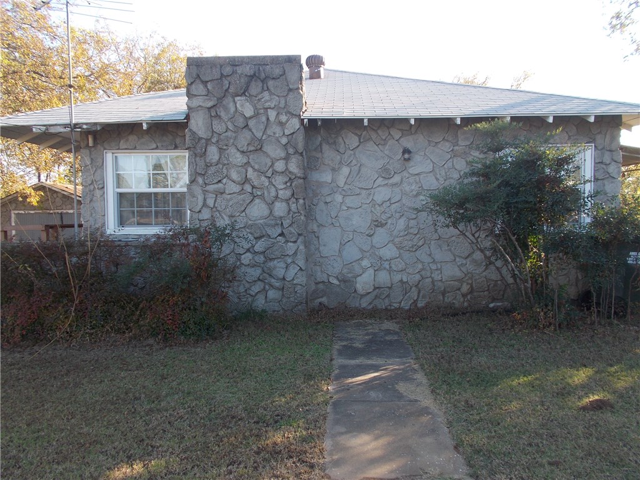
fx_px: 481
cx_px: 320
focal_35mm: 26
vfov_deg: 53.1
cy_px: 240
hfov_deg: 67.3
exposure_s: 1/125
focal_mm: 4.6
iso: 80
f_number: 3.2
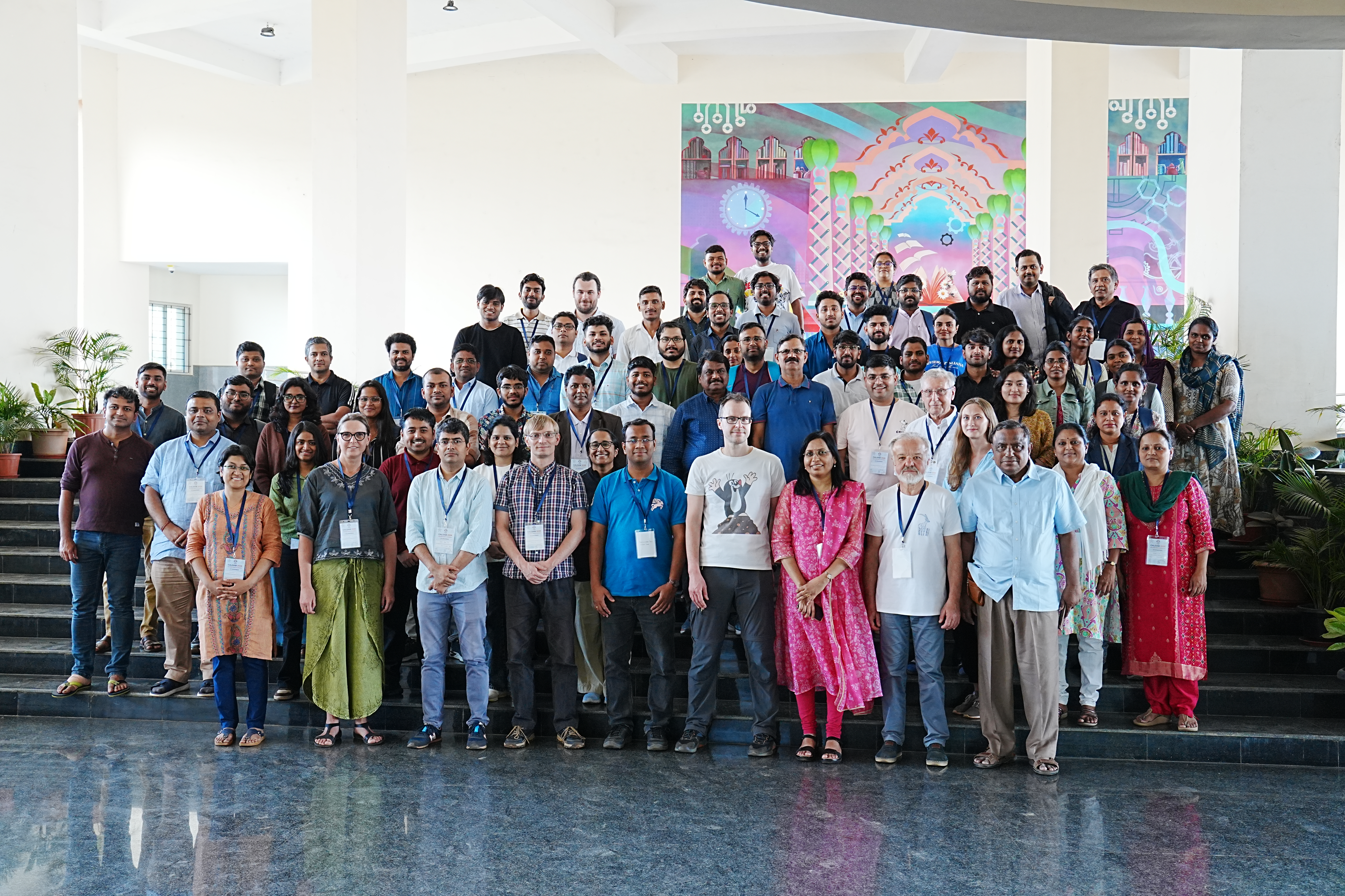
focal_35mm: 38
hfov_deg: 51.3
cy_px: 448
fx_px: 1401
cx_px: 672
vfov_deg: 35.5
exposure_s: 1/50
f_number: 5
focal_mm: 25
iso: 800
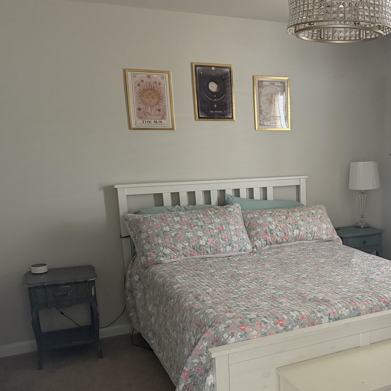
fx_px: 498
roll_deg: +0.7
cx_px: 310
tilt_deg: -13.5
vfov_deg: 42.3
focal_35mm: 39
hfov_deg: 41.1
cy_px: 256
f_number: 1.78
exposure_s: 1/60
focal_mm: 6.76
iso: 500
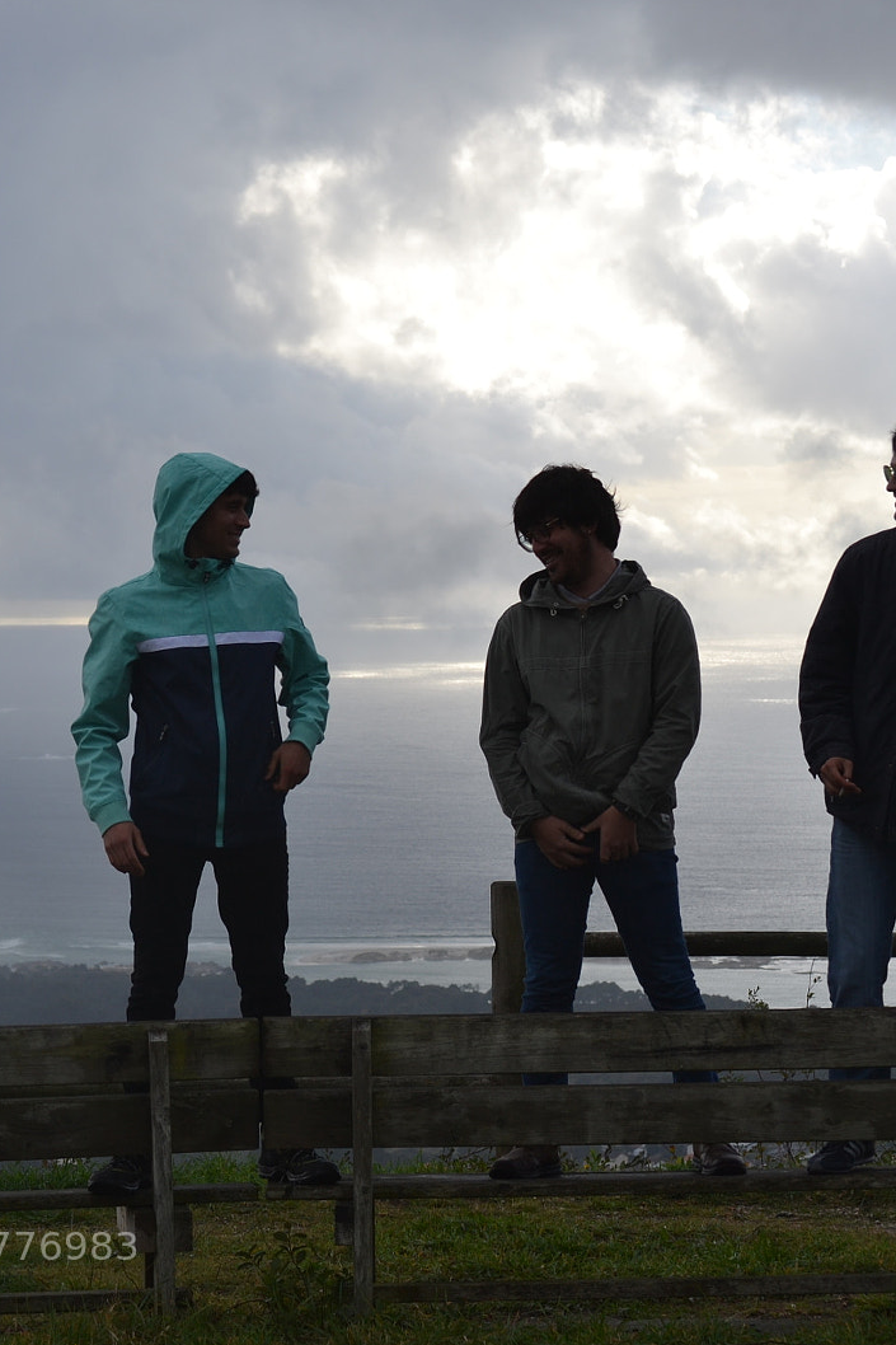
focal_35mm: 125
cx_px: 489
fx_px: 4659
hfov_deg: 11.0
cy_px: 669
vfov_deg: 16.4
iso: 100
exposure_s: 1/320
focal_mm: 55
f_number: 6.3
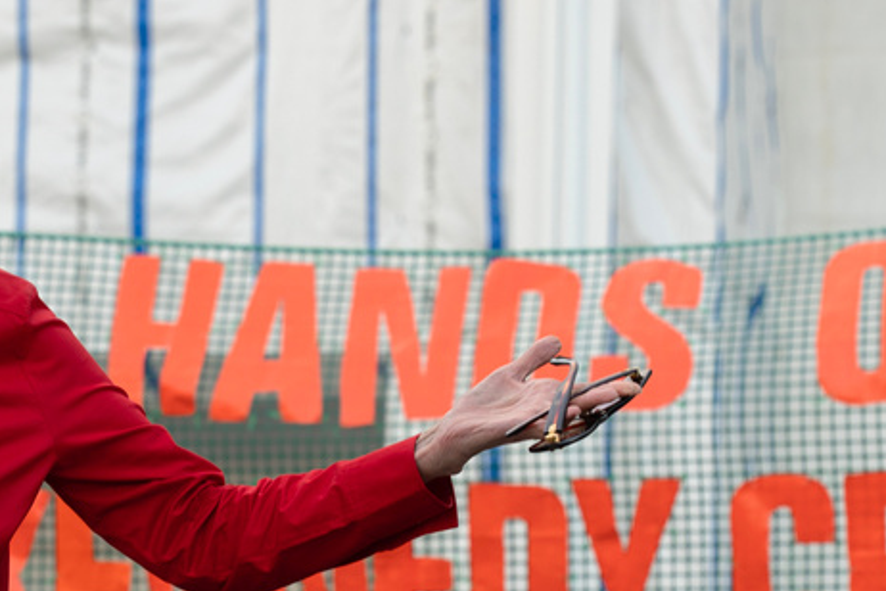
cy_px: 556
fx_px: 3814
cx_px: 412
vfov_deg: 8.8
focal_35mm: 155
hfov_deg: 13.2
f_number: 5
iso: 200
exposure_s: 1/100
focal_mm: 70
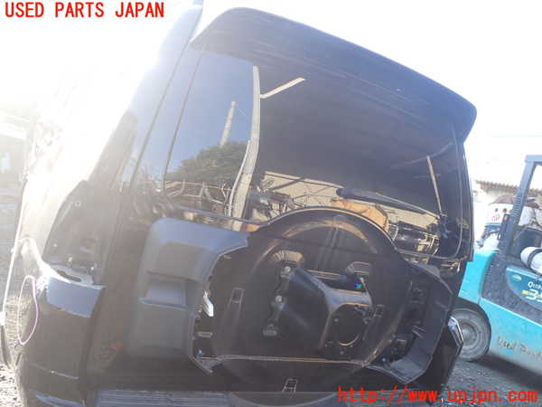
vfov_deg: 46.8
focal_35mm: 30
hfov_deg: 60.0
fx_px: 470
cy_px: 204
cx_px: 271
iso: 100
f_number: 3.2
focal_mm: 5.4
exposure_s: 1/80
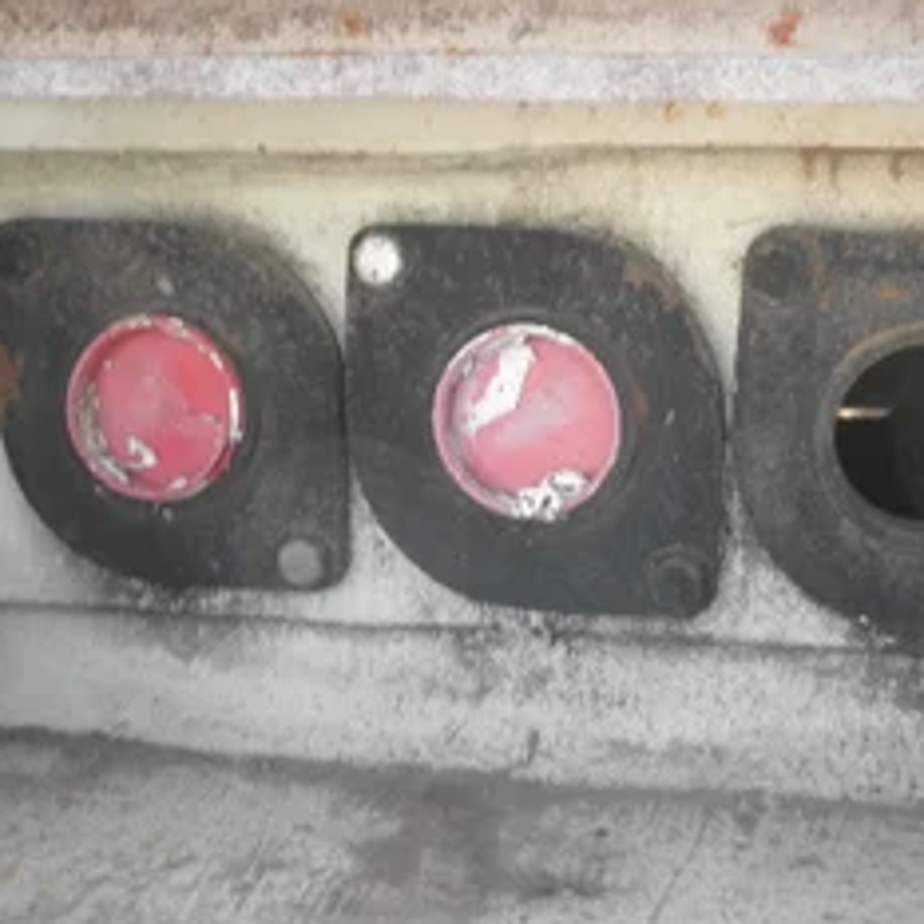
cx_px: 563
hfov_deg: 32.1
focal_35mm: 53
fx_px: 1601
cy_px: 512
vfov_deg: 32.2
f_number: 3.2
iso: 64
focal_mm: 6.1
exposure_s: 1/60
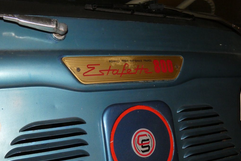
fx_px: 301
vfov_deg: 29.8
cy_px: 91
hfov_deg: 43.6
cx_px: 121
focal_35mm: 45
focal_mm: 7.8
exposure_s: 1/8
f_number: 3.7
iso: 800
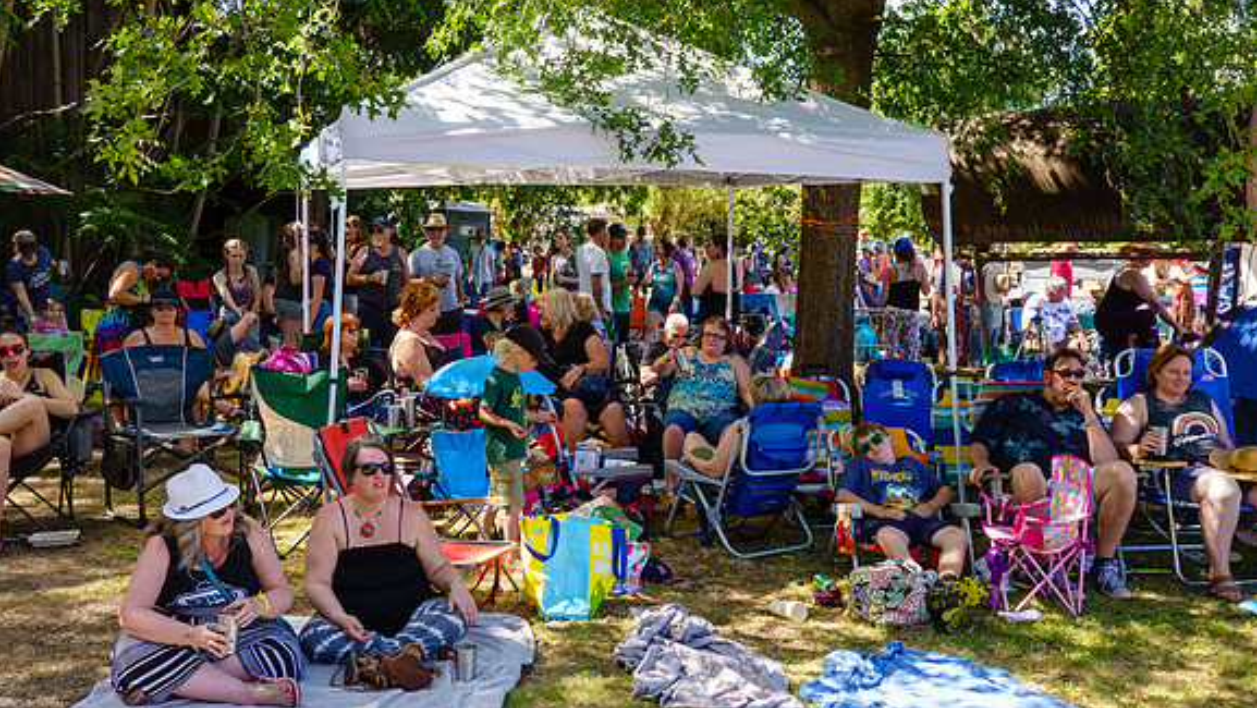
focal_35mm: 40
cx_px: 630
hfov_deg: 50.5
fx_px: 1334
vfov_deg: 29.7
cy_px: 367
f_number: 5.6
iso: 125
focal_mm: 14.12
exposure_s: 1/60
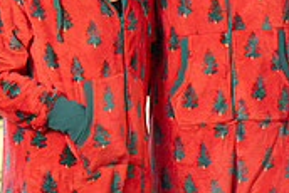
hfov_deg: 9.7
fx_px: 1703
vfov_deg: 6.4
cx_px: 222
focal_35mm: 212
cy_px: -95
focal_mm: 63
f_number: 4
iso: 160
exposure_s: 1/200
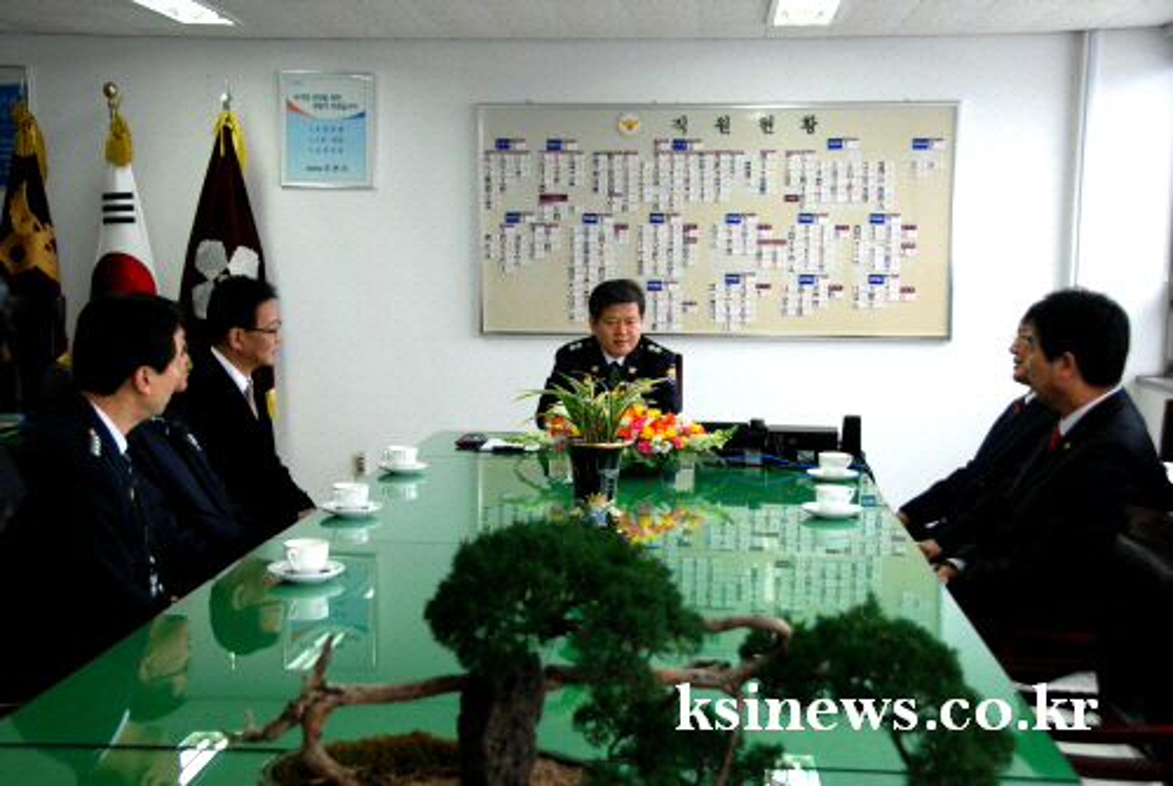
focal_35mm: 48
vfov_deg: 28.2
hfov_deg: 41.1
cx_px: 586
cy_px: 393
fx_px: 1566
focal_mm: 32
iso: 400
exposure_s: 1/125
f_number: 4.2
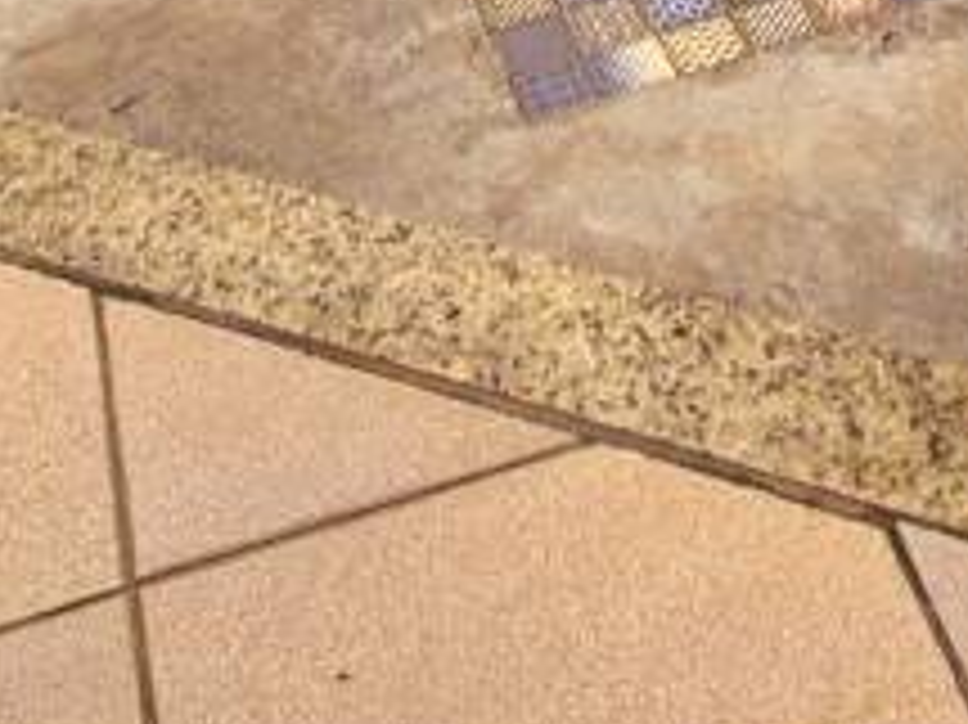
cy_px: -1601
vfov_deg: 10.4
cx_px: 963
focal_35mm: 87
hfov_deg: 21.7
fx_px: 2432
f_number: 2.2
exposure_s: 1/120
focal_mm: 2.2
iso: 50
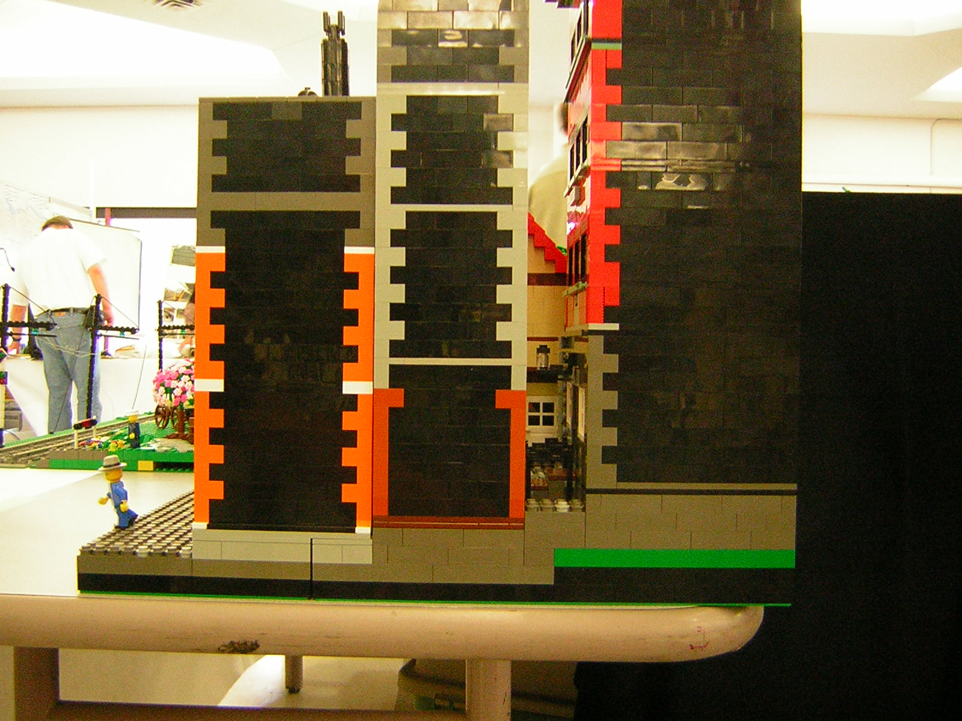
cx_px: 481
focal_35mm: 36
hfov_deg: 51.4
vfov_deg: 39.7
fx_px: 1000
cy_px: 360
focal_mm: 4.7
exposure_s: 1/5.9
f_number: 2.6
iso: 181
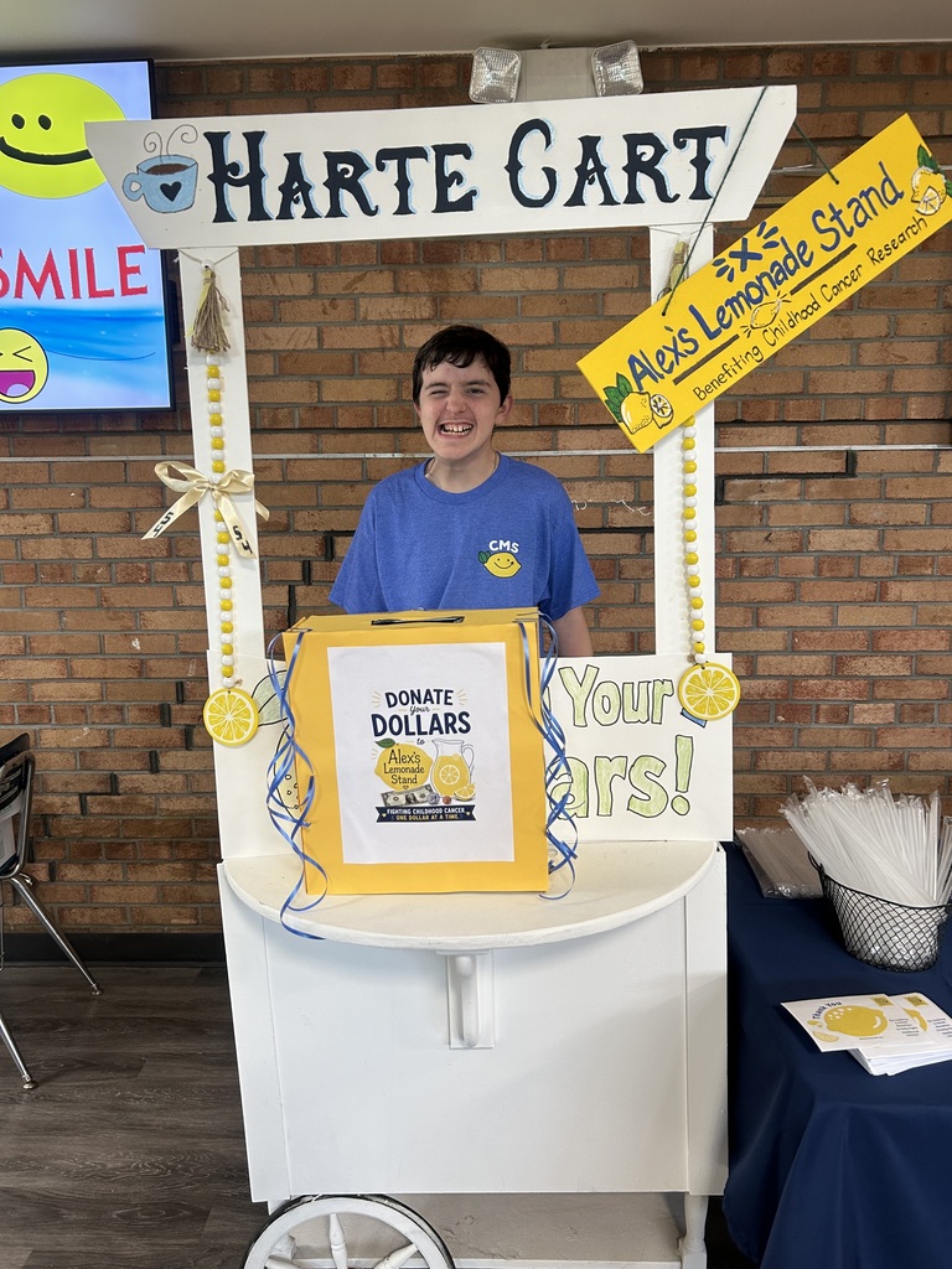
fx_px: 953
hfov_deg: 53.1
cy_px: 634
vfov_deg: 67.3
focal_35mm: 26
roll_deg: +0.0
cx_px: 476
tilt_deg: -10.1
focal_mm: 5.7
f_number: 1.5
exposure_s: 1/60
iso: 125
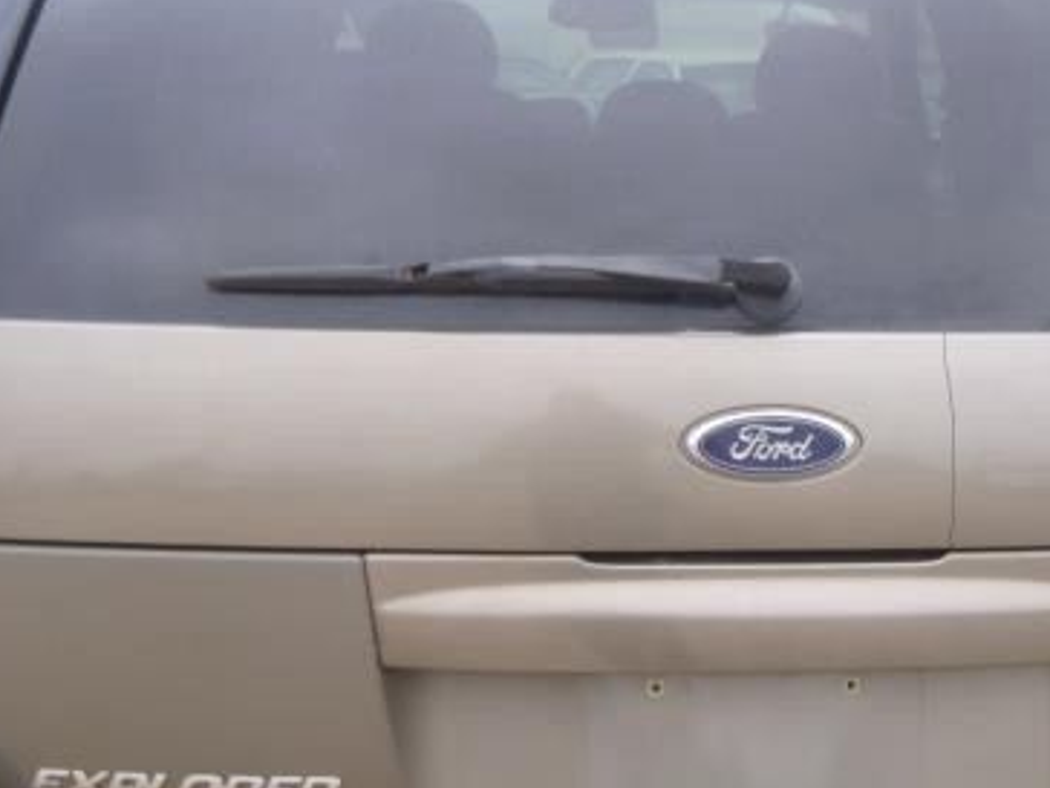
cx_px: 663
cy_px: 528
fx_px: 1668
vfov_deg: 26.4
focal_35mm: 55
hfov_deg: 34.7
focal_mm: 4.5
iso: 100
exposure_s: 1/200
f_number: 3.9
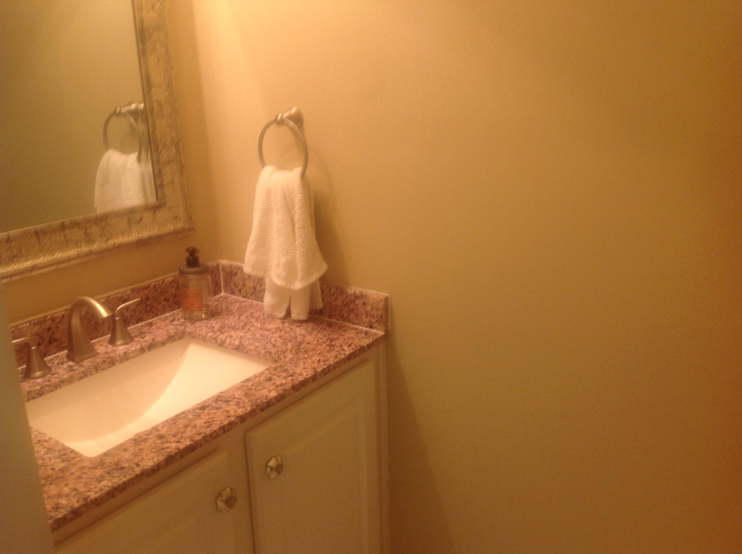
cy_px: 277
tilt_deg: -18.0
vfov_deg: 40.6
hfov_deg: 52.7
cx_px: 371
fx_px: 749
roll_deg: +0.2
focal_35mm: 35
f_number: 2.4
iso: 50
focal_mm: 4.28
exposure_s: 1/17
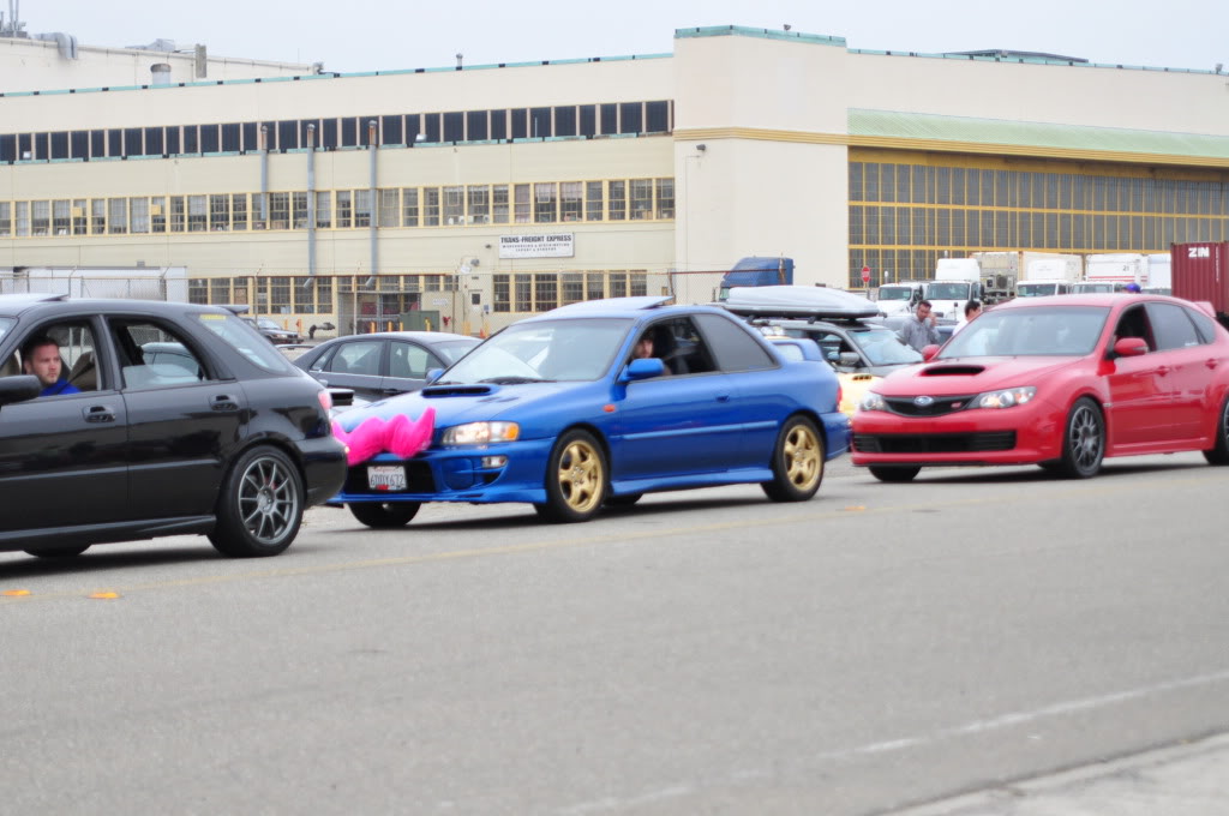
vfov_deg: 13.0
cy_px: 408
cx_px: 614
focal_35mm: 105
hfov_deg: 19.5
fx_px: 3580
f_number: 2.8
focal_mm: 70
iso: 500
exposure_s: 1/2000
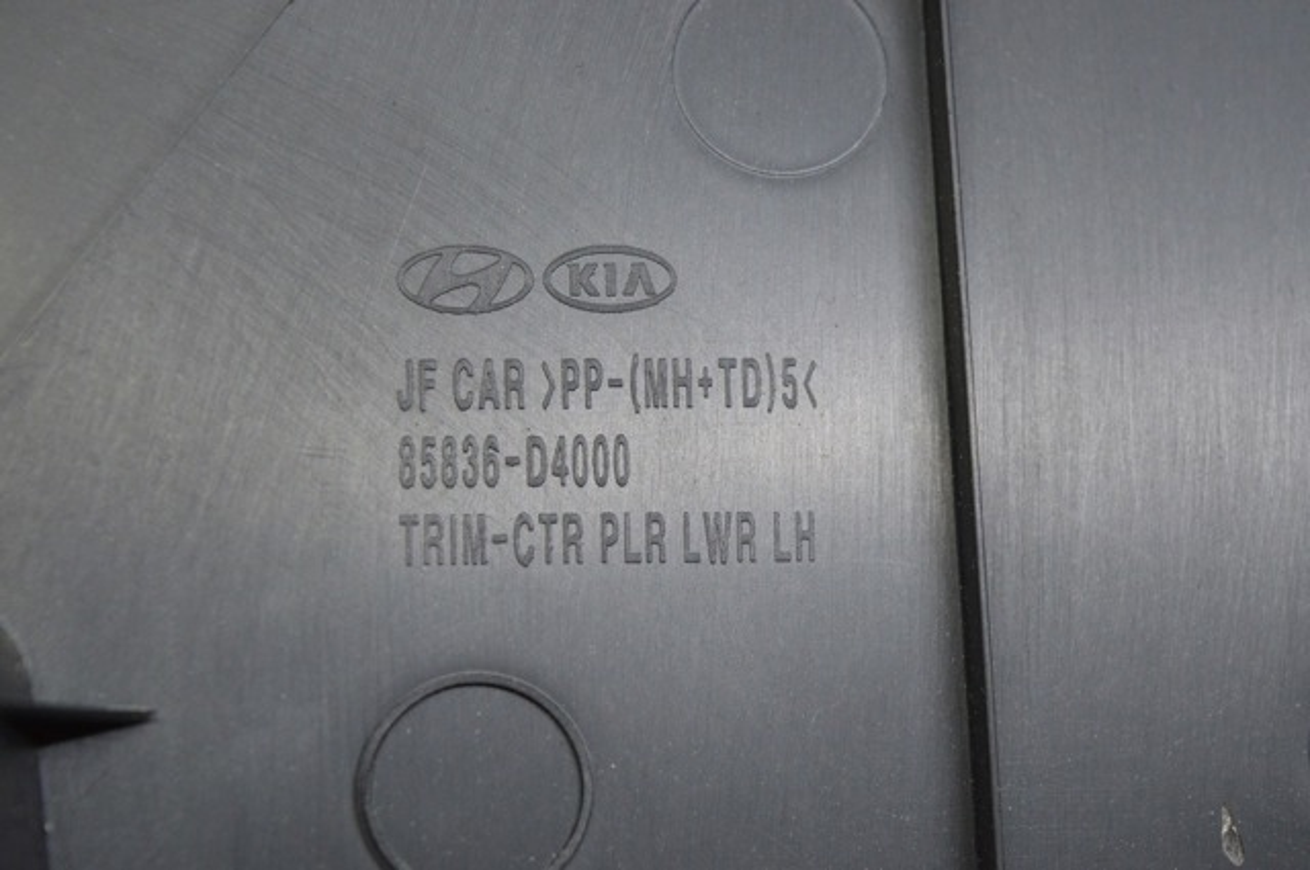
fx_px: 2998
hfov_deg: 24.6
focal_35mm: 82
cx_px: 655
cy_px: 435
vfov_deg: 16.5
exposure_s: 1/40
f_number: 5.6
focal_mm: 55
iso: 800
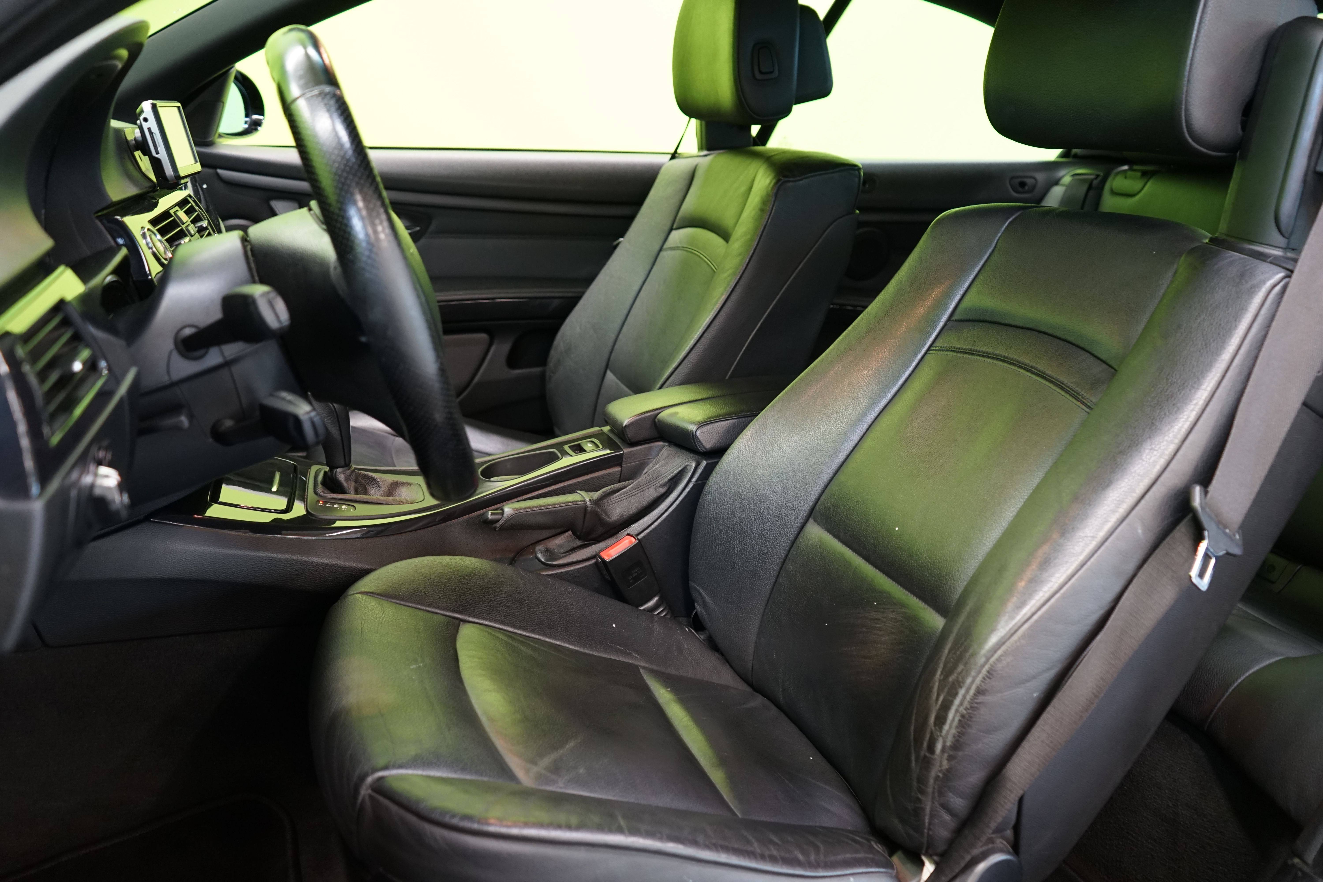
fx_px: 1066
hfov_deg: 63.7
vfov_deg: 45.0
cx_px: 662
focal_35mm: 29
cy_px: 441
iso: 1250
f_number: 4
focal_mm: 29
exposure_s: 1/20
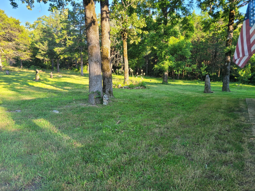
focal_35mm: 26
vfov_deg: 53.1
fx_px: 192
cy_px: 96
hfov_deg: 67.3
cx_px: 128
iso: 40
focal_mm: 5.4
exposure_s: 1/263
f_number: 1.8
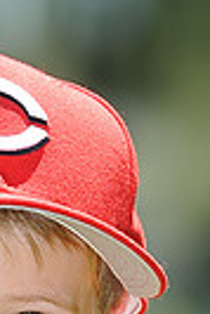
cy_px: 420
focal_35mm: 870
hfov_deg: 1.6
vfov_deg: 2.4
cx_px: -17
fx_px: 7592
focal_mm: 200
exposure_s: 1/500
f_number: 4.5
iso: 200
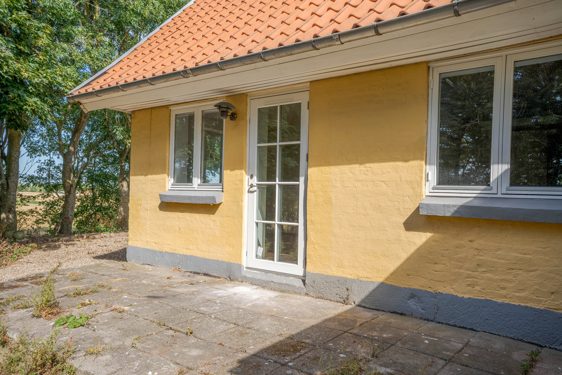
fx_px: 437
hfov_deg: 65.5
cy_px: 188
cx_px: 281
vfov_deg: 46.4
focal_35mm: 28
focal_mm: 28
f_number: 8
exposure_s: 1/3200
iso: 100
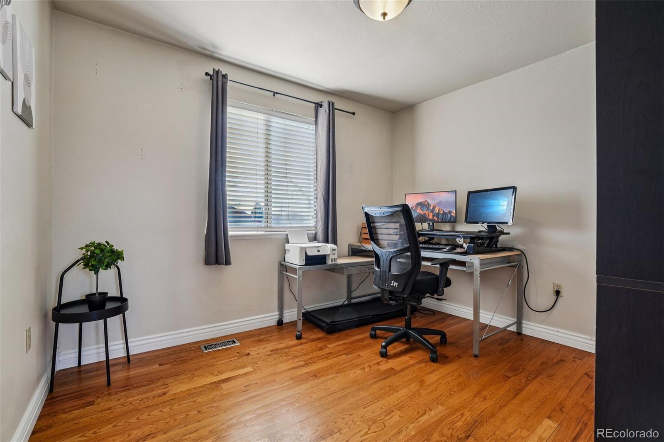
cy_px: 221
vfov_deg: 77.3
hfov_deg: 100.4
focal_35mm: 15
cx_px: 332
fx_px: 277
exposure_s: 1/25
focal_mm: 10
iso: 400
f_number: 9
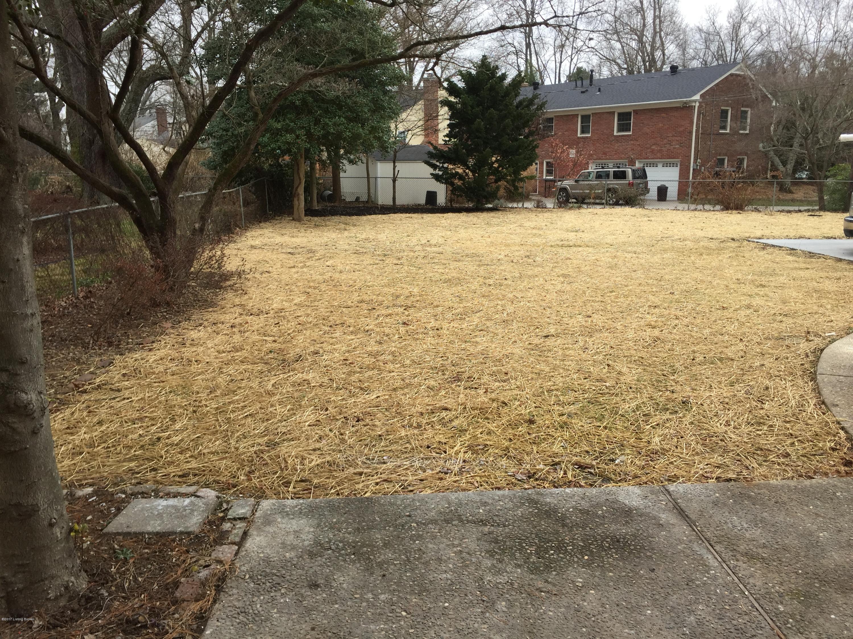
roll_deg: +1.1
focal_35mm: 29
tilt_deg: -12.9
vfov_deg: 48.2
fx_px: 715
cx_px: 426
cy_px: 320
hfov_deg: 61.7
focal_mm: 4.15
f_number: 2.2
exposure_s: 1/338
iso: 32
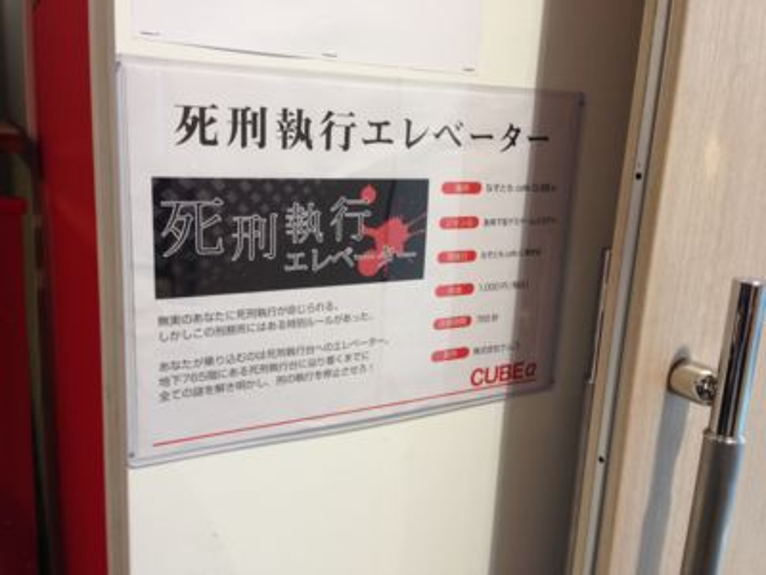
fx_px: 730
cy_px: 288
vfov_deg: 42.9
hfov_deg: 55.4
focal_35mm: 33
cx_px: 383
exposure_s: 1/20
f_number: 2.4
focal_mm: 4.12
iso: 64
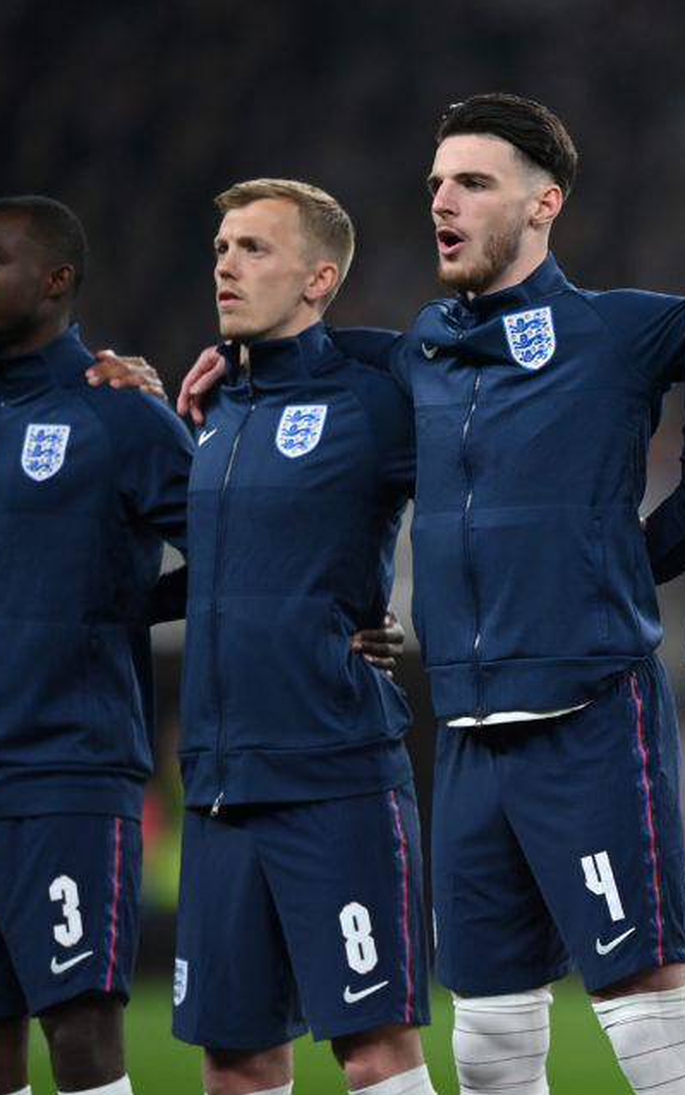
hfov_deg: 2.0
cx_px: 803
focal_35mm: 654
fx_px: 19526
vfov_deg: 3.2
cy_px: 528
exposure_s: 1/2000
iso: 1600
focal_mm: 400
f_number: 2.8
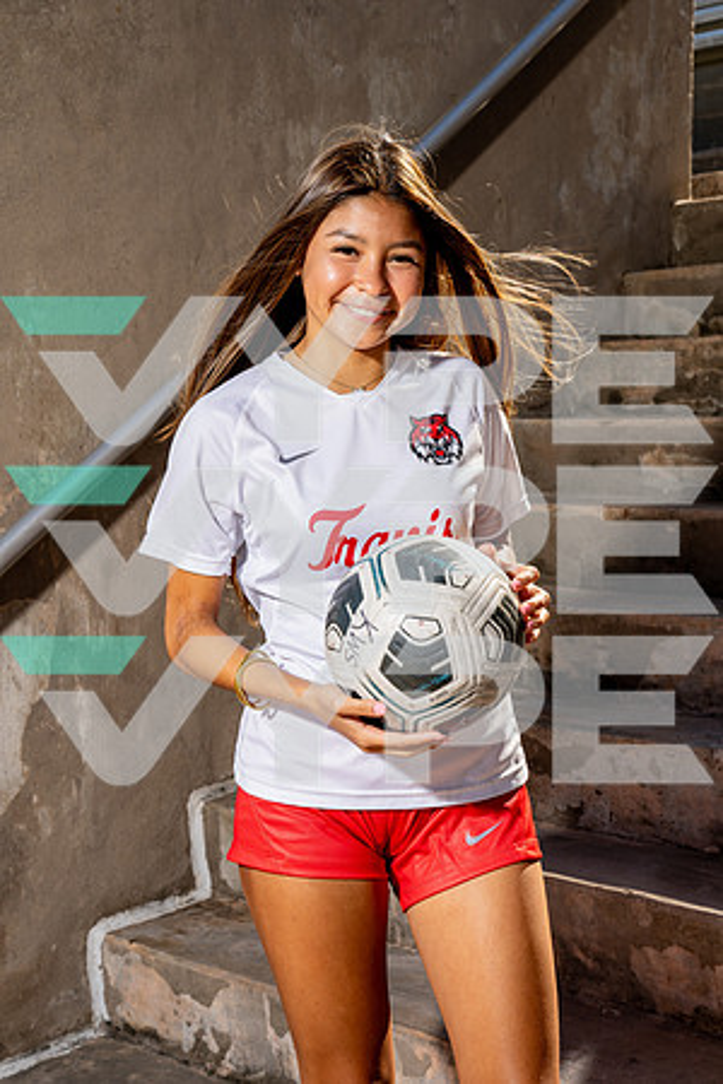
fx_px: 1627
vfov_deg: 36.9
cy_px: 542
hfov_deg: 25.1
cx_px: 362
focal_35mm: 54
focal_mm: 54
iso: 100
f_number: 8
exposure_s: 1/250
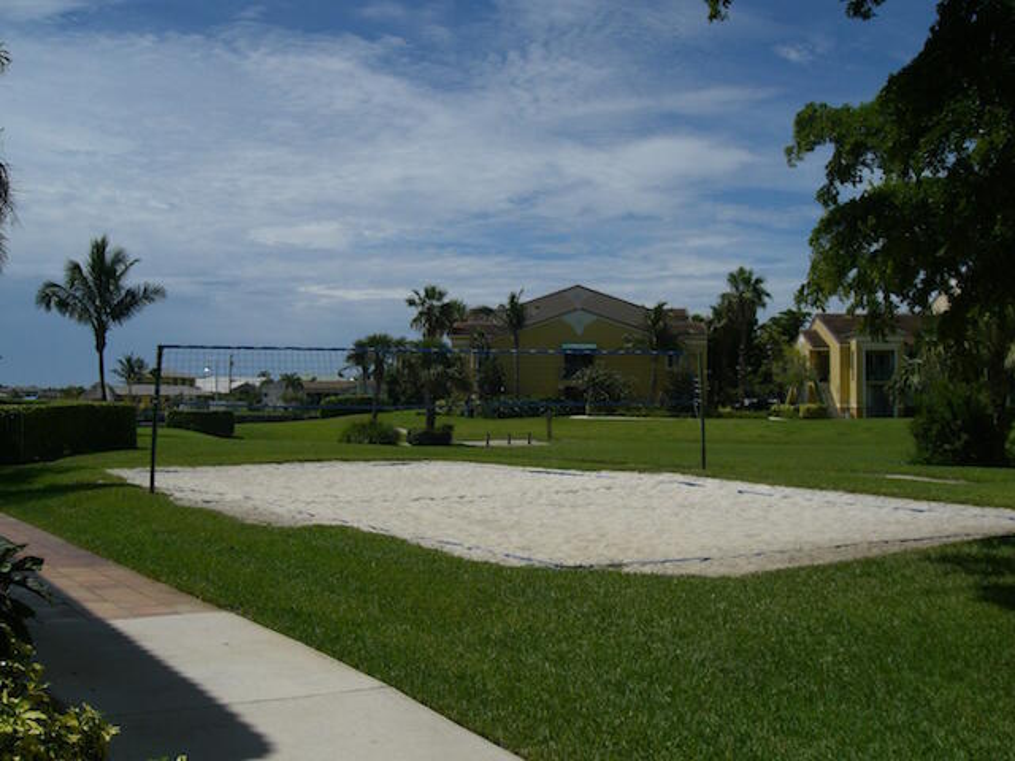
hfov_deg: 49.0
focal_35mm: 38
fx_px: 1114
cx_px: 508
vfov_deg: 37.7
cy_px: 380
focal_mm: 6.3
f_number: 4.4
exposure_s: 1/2000
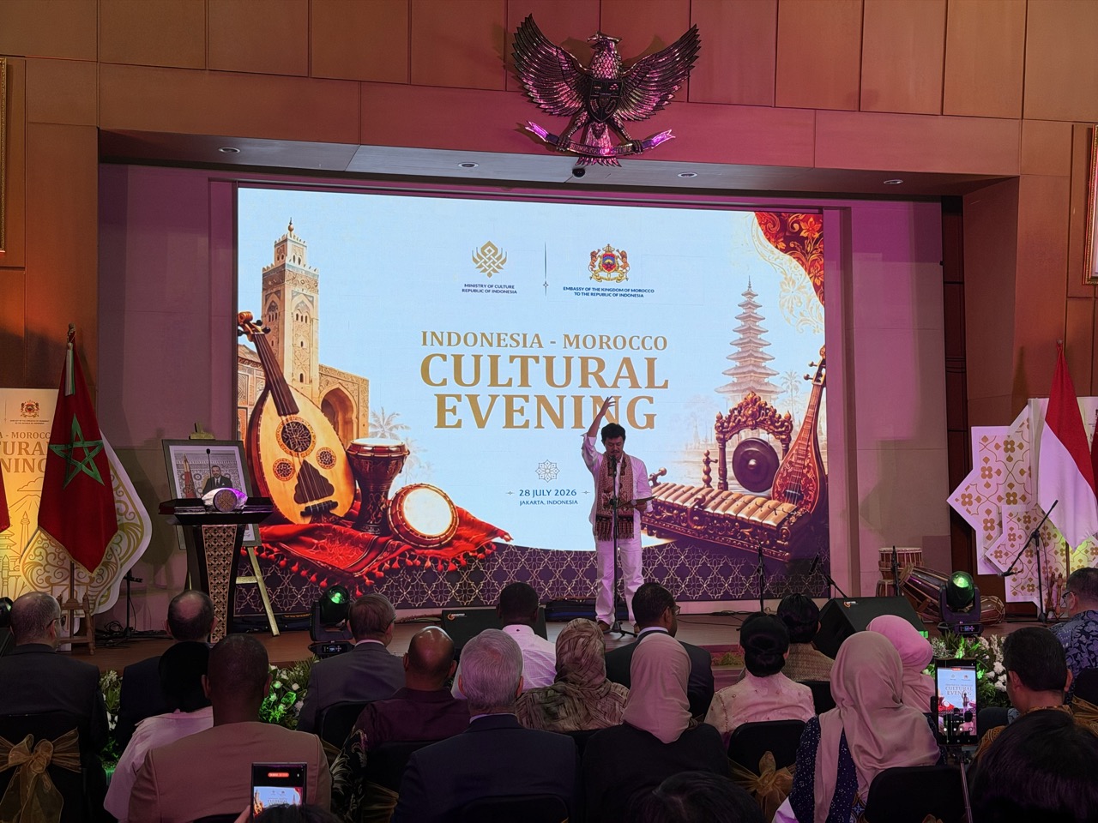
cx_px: 549
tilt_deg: +3.4
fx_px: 1523
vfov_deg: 30.3
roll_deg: +0.2
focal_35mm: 48
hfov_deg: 39.7
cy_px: 412
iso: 64
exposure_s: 1/100
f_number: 1.78
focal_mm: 6.76
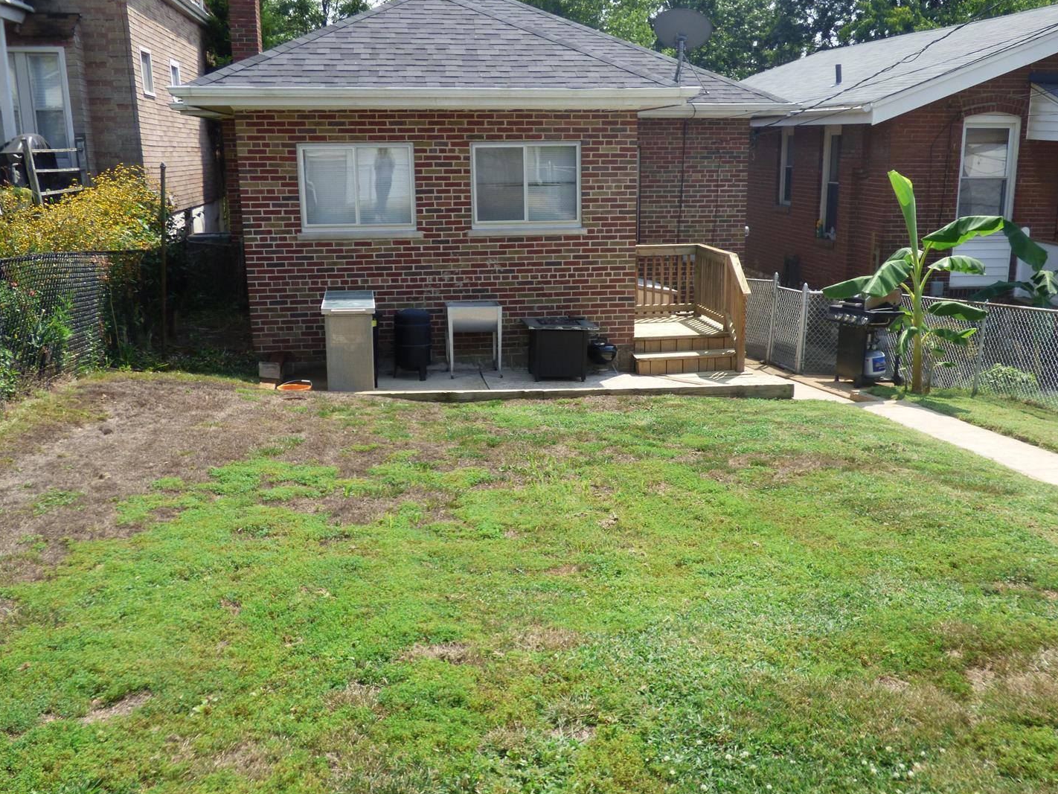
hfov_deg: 51.3
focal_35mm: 36
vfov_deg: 39.6
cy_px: 439
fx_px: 1100
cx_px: 569
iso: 100
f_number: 3.3
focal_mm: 5.53
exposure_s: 1/640
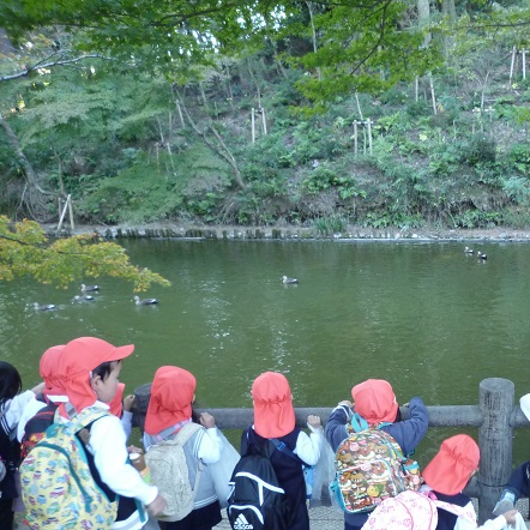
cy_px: 357
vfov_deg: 41.3
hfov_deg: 40.0
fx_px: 693
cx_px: 430
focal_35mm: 40
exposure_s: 1/30
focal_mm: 4.4
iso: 200
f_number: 2.8
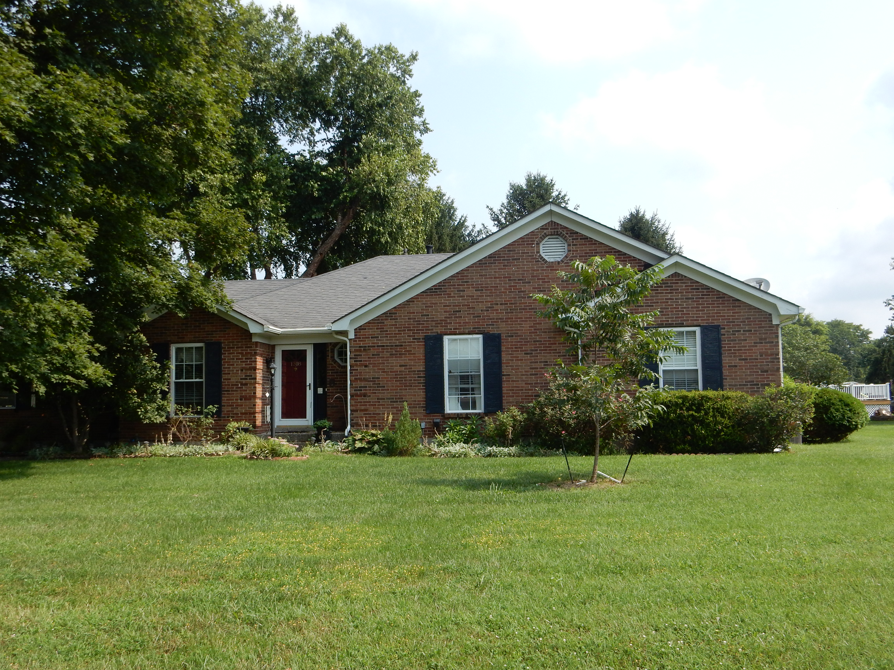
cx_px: 447
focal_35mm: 36
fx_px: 930
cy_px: 335
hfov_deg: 51.4
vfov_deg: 39.7
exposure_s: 1/800
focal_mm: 6.4
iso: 125
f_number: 4
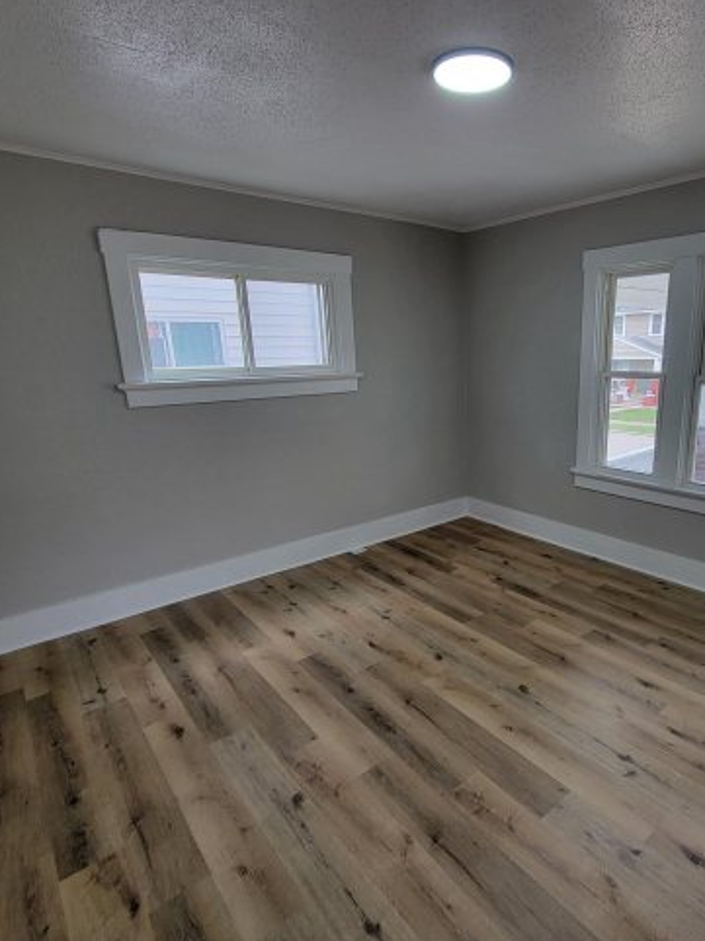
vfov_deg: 87.8
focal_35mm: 18
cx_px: 466
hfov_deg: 69.7
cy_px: 480
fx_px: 489
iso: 64
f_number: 2.2
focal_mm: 2.2
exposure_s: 1/60
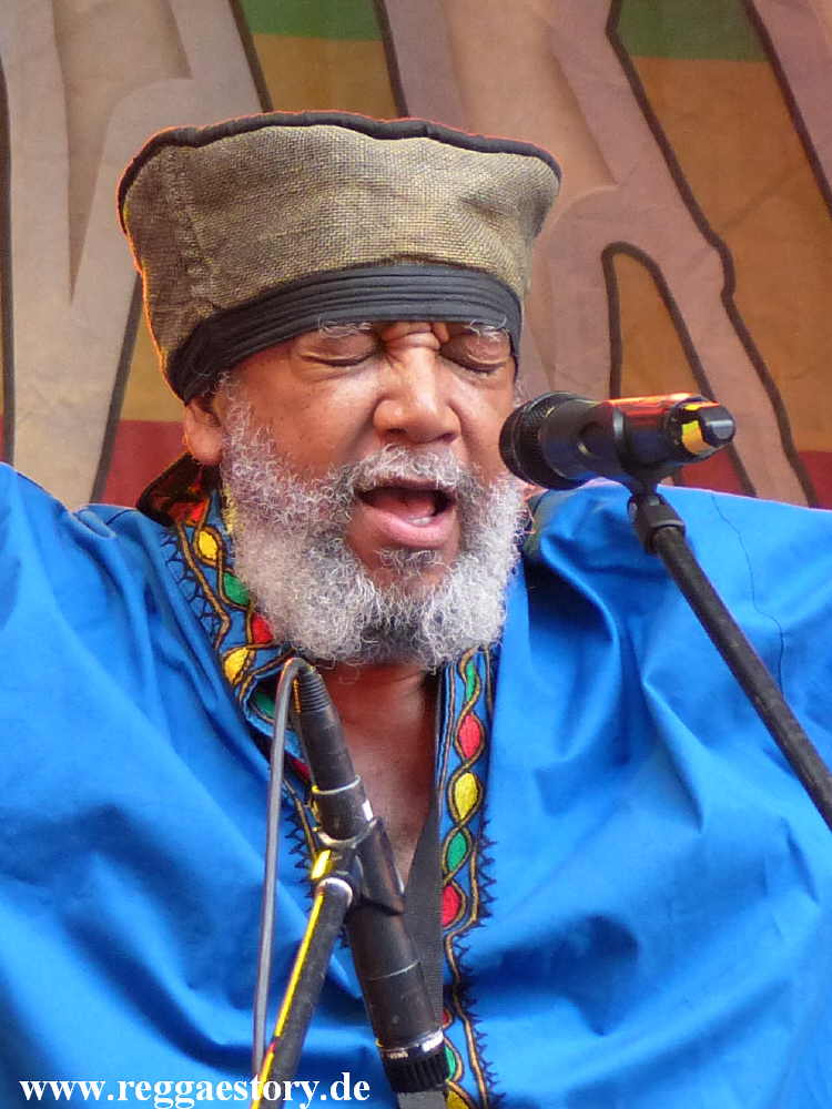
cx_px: 416
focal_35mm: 104
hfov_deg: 14.2
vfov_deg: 18.9
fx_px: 3333
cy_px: 554
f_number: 2.8
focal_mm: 18.7
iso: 250
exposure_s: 1/60
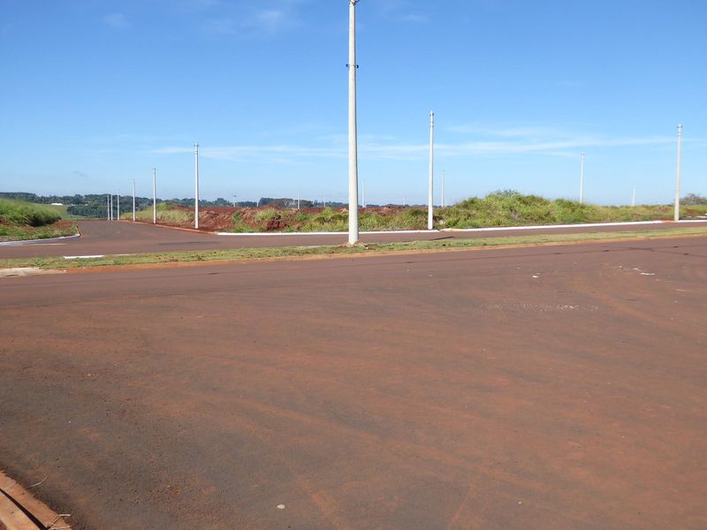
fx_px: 654
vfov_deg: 44.2
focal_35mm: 32
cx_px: 354
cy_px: 265
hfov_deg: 56.8
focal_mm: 5.4
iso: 80
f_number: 3.5
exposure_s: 1/640
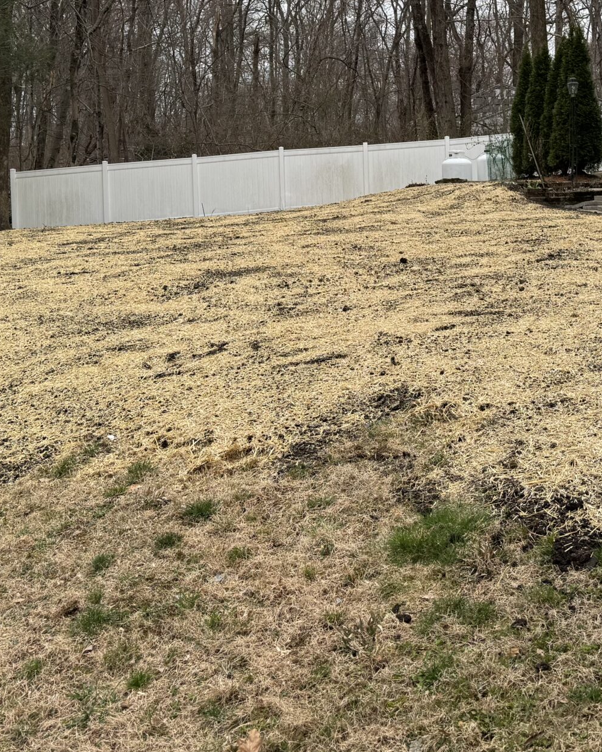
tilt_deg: -0.6
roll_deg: +0.4
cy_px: 191
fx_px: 1068
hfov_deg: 31.2
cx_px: 407
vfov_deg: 37.8
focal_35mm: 48
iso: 80
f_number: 1.78
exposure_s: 1/544
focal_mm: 6.76
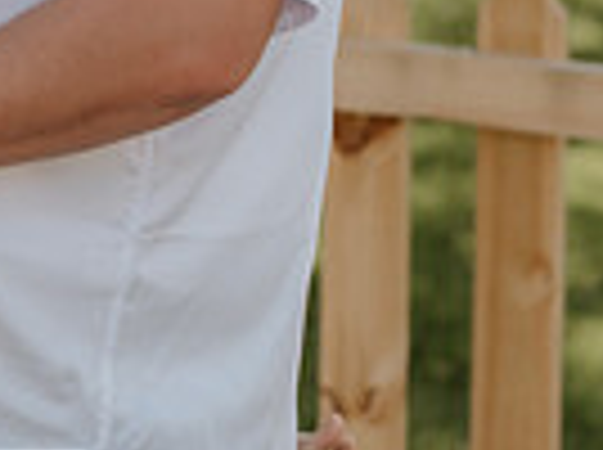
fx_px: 6173
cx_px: -558
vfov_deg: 4.1
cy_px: -259
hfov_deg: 5.5
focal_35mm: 355
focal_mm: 85
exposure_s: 1/320
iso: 80
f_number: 2.5
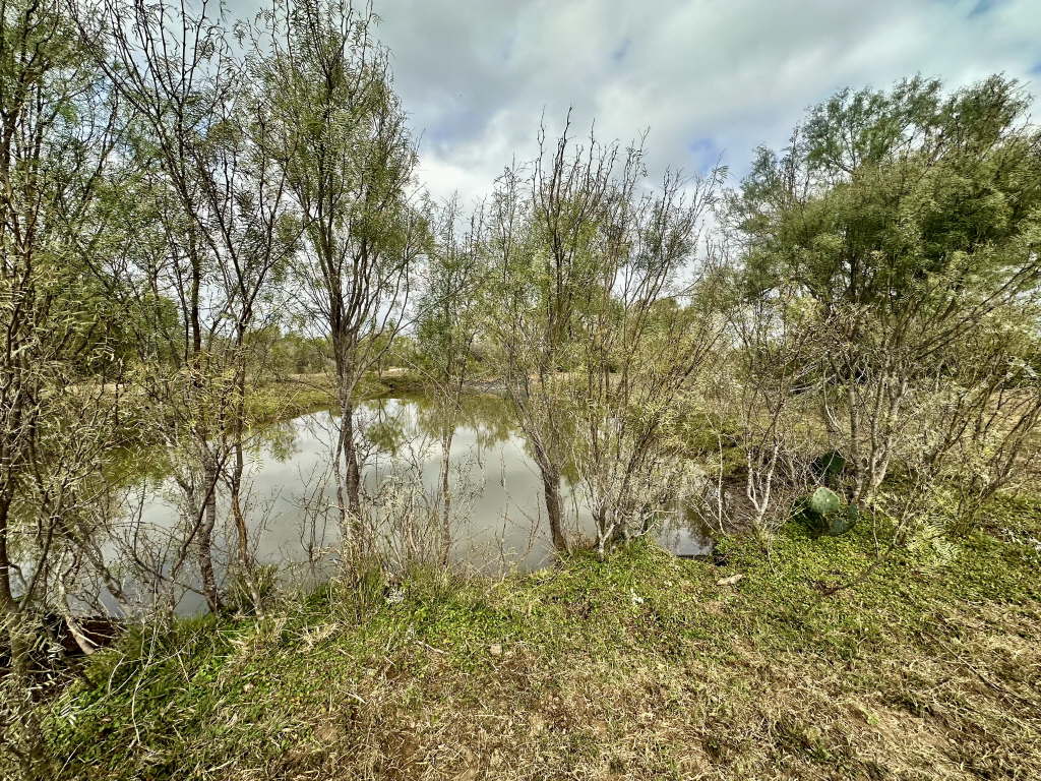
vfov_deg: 85.7
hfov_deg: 102.1
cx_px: 520
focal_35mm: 14
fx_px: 421
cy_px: 390
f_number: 2.2
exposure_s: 1/1082
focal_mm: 2.22
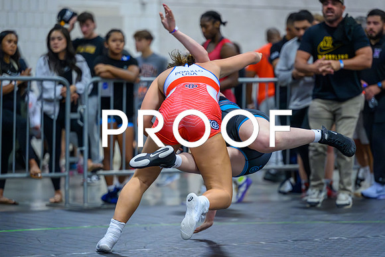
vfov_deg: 8.4
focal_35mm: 164
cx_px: 196
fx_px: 1756
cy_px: 155
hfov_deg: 12.5
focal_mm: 135
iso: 14400
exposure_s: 1/800
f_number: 2.8
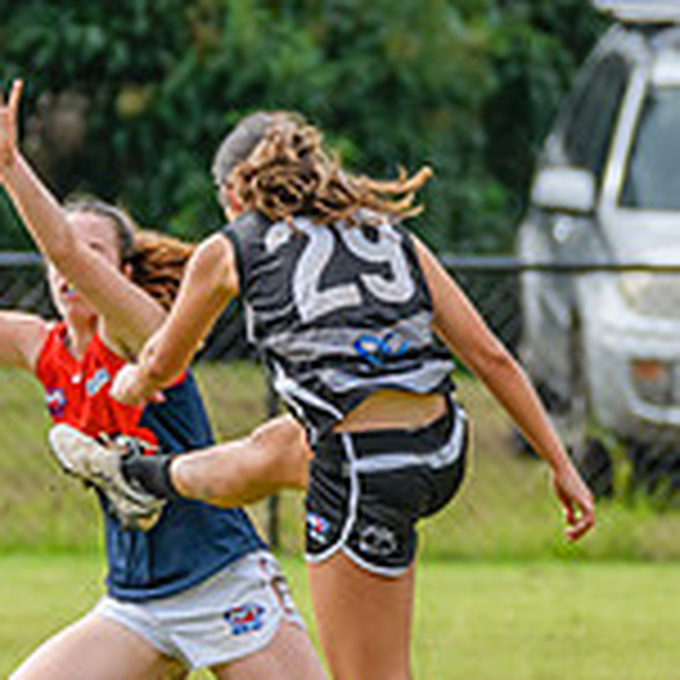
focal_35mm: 2005
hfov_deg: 0.9
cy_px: 241
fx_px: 44561
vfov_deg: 0.9
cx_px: -53
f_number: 6.3
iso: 800
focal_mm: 350
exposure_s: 1/1600
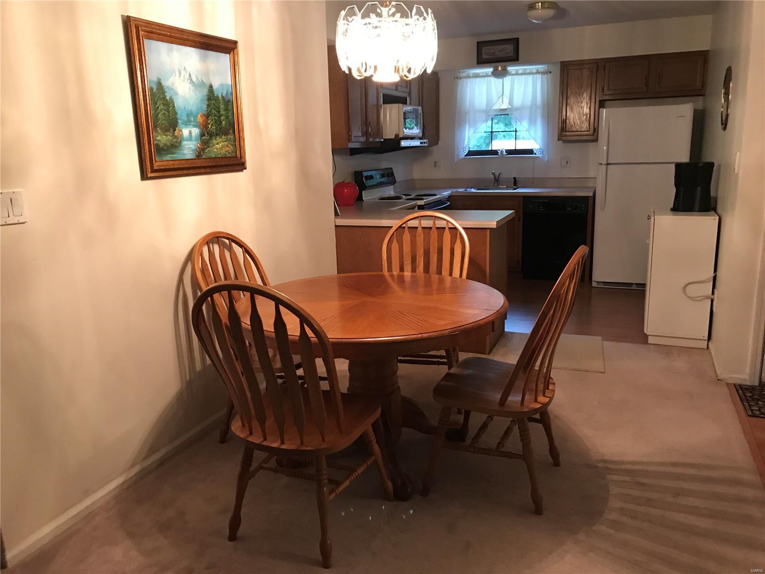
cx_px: 382
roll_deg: +1.3
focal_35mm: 28
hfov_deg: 63.4
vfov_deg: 49.7
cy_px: 287
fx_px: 619
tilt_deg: -13.0
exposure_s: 1/15
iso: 80
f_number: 1.8
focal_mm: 3.99
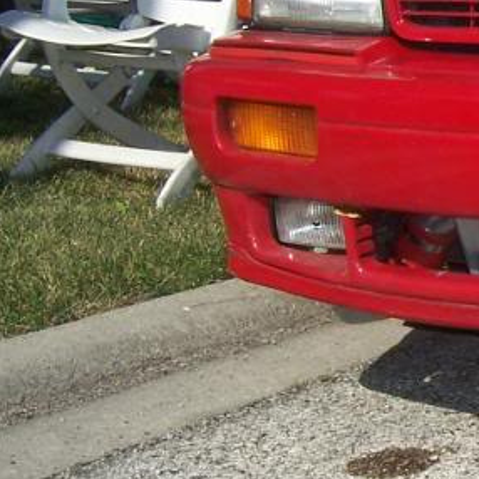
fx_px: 1659
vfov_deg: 16.4
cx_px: 789
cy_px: 243
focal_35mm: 106
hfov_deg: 14.8
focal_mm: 5.6
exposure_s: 1/750
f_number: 5.6
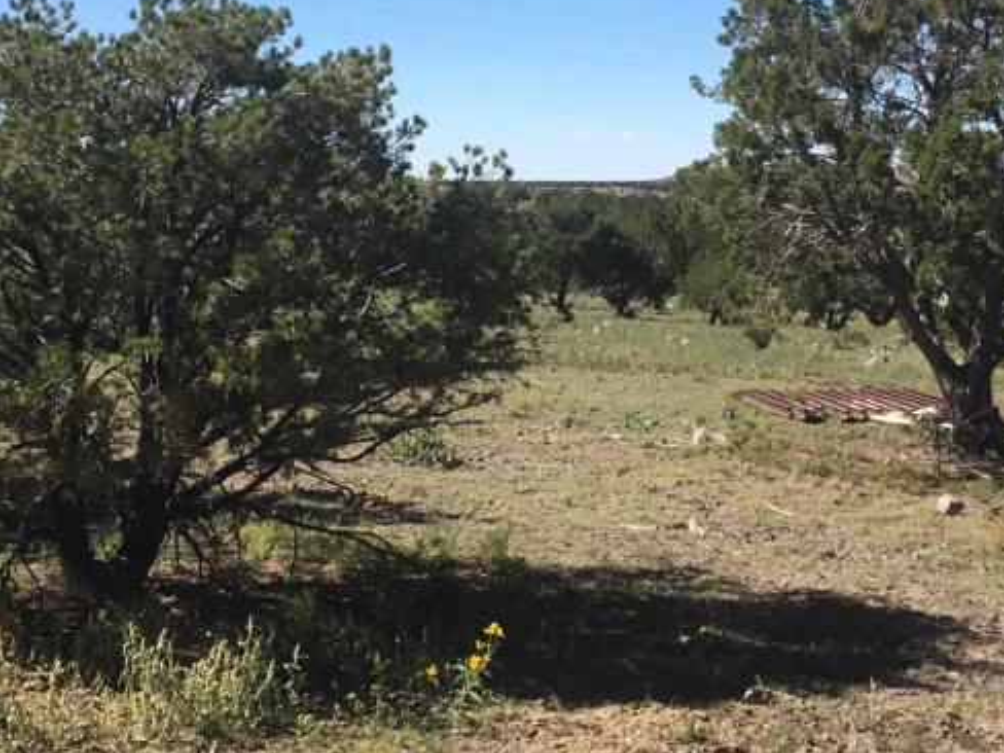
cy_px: 165
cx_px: 558
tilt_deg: +0.1
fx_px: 1885
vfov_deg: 22.3
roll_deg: +0.3
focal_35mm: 65
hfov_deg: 29.8
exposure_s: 1/1006
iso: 25
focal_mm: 3.3
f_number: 2.4
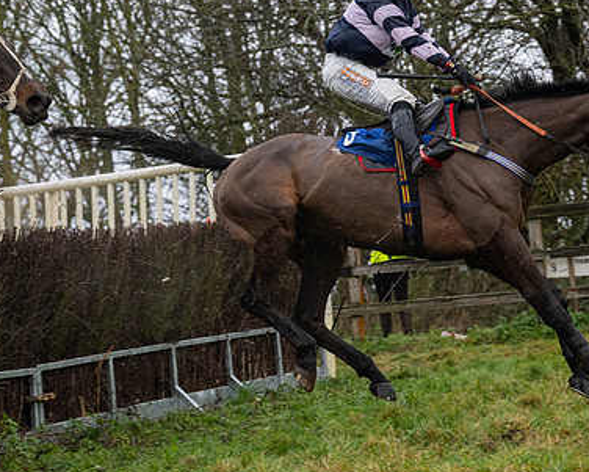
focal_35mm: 118
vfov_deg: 13.1
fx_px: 2058
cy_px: 168
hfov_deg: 16.3
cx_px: 291
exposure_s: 1/1250
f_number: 4
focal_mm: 70
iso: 800
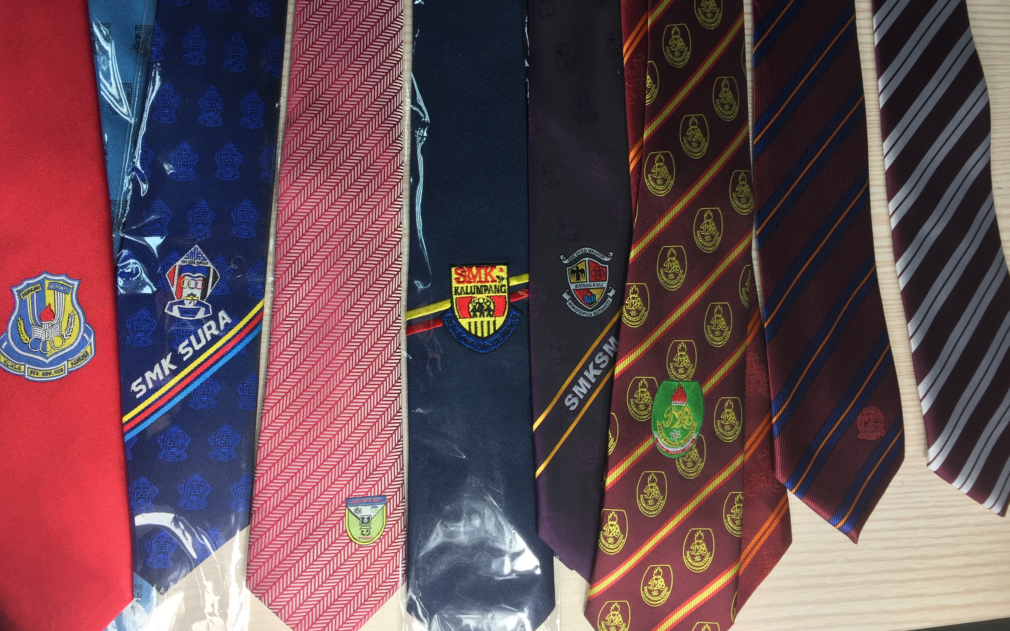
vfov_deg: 40.5
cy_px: 264
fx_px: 853
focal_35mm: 31
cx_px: 504
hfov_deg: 61.2
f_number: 2.2
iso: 32
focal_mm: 4.15
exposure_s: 1/50
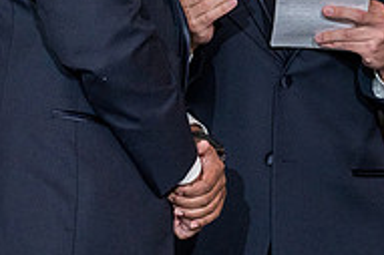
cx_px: 317
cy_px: -98
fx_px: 4519
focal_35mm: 424
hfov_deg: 4.9
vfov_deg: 3.2
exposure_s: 1/200
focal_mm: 130
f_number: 4
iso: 2000
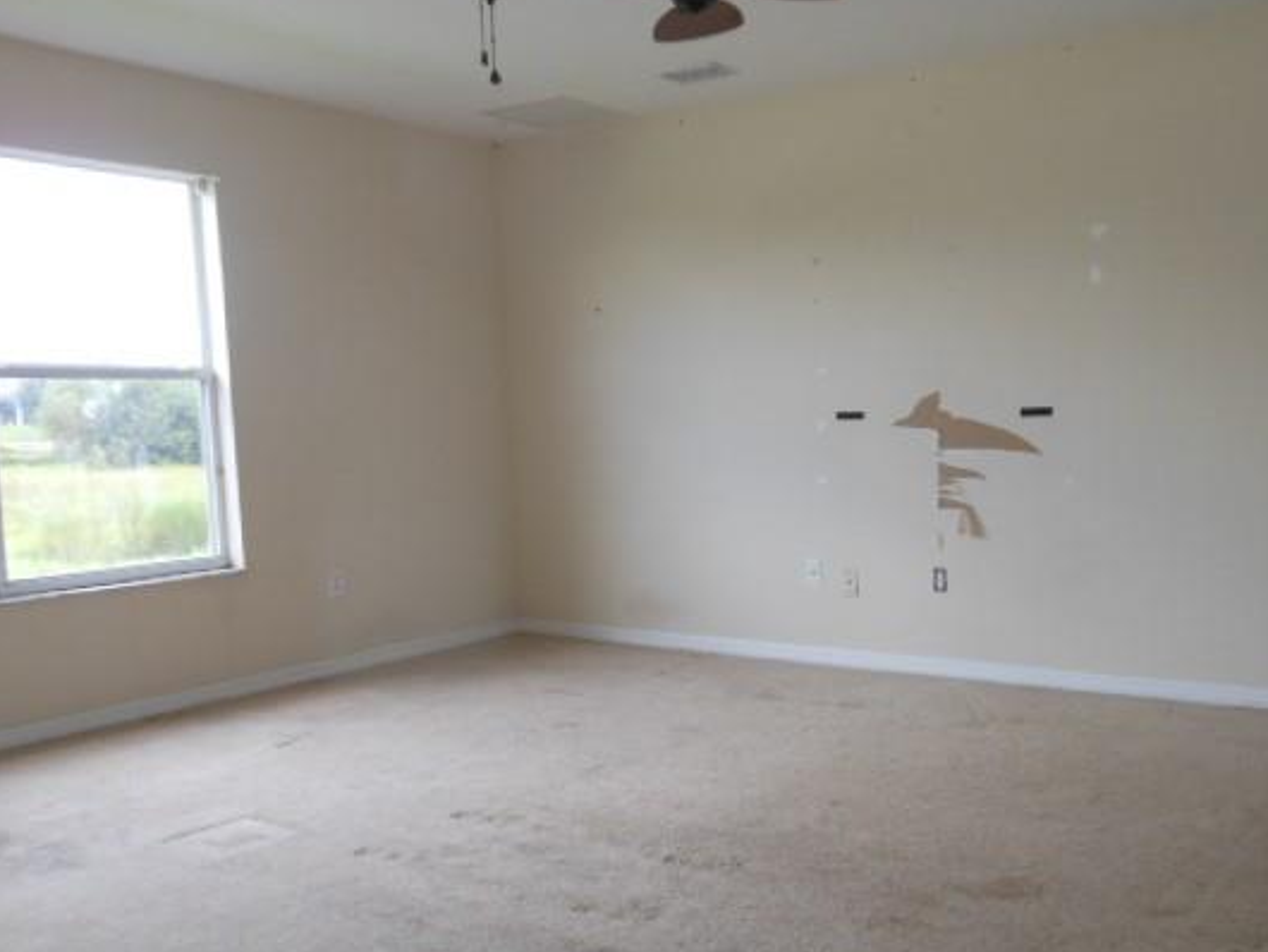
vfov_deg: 40.7
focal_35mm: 35
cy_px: 502
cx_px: 756
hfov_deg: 52.3
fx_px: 1283
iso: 80
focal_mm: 5.2
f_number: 3.3
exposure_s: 1/40
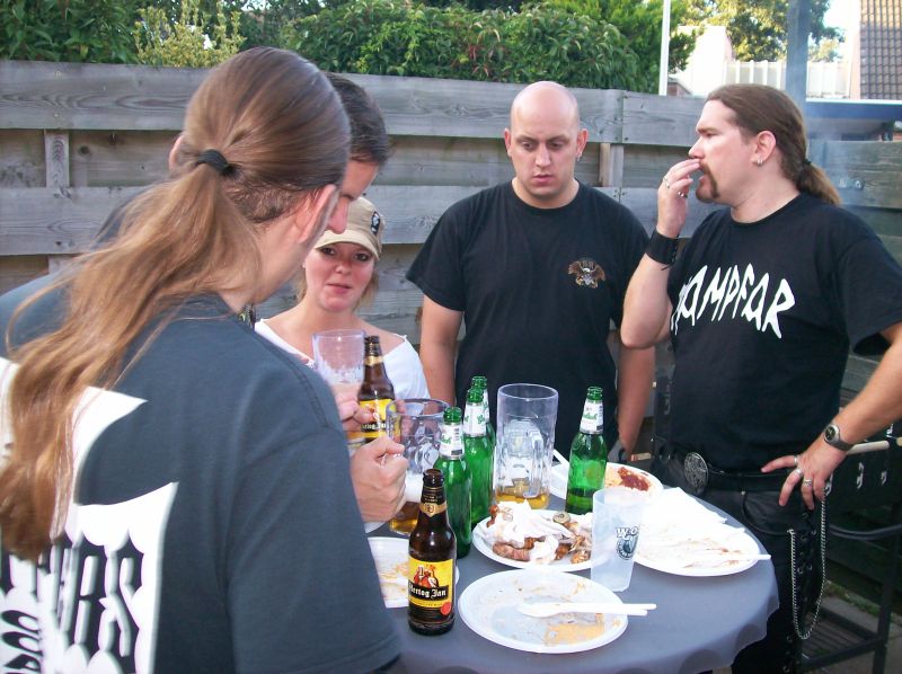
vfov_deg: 39.6
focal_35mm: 36
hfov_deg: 51.4
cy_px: 337
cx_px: 451
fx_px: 937
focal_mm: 6
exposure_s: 1/67.9
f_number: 2.7
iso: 80
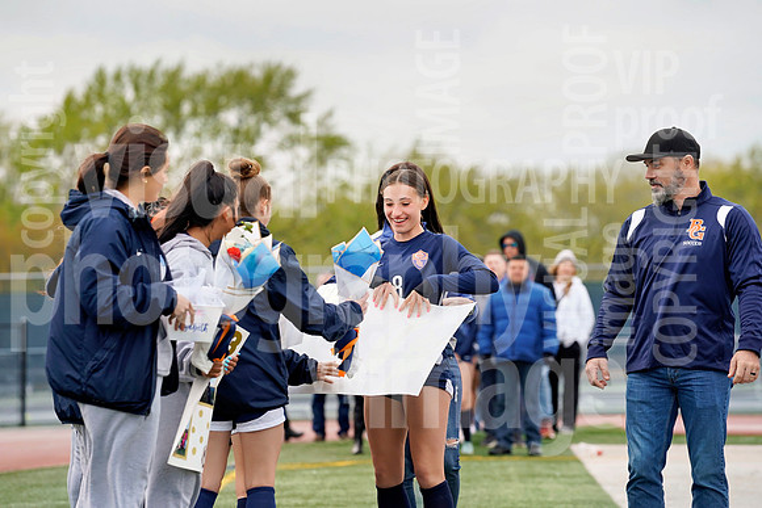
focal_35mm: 188
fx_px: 3984
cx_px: 381
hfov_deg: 10.9
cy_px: 254
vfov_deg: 7.3
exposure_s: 1/500
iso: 800
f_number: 5
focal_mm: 188.2
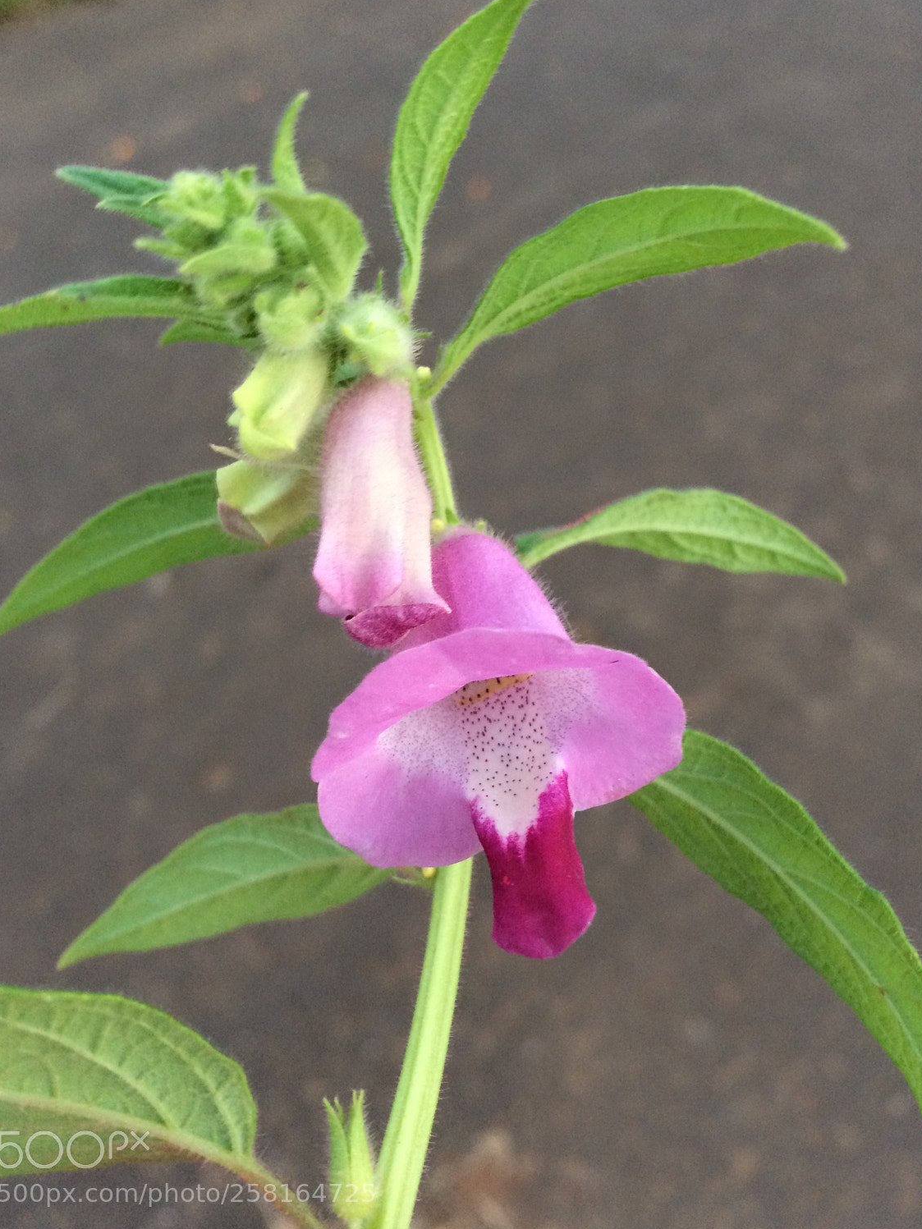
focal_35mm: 31
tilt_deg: -52.9
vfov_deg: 58.3
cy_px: 601
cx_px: 438
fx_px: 1101
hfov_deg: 45.4
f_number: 2.2
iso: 80
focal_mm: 4.15
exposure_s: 1/33
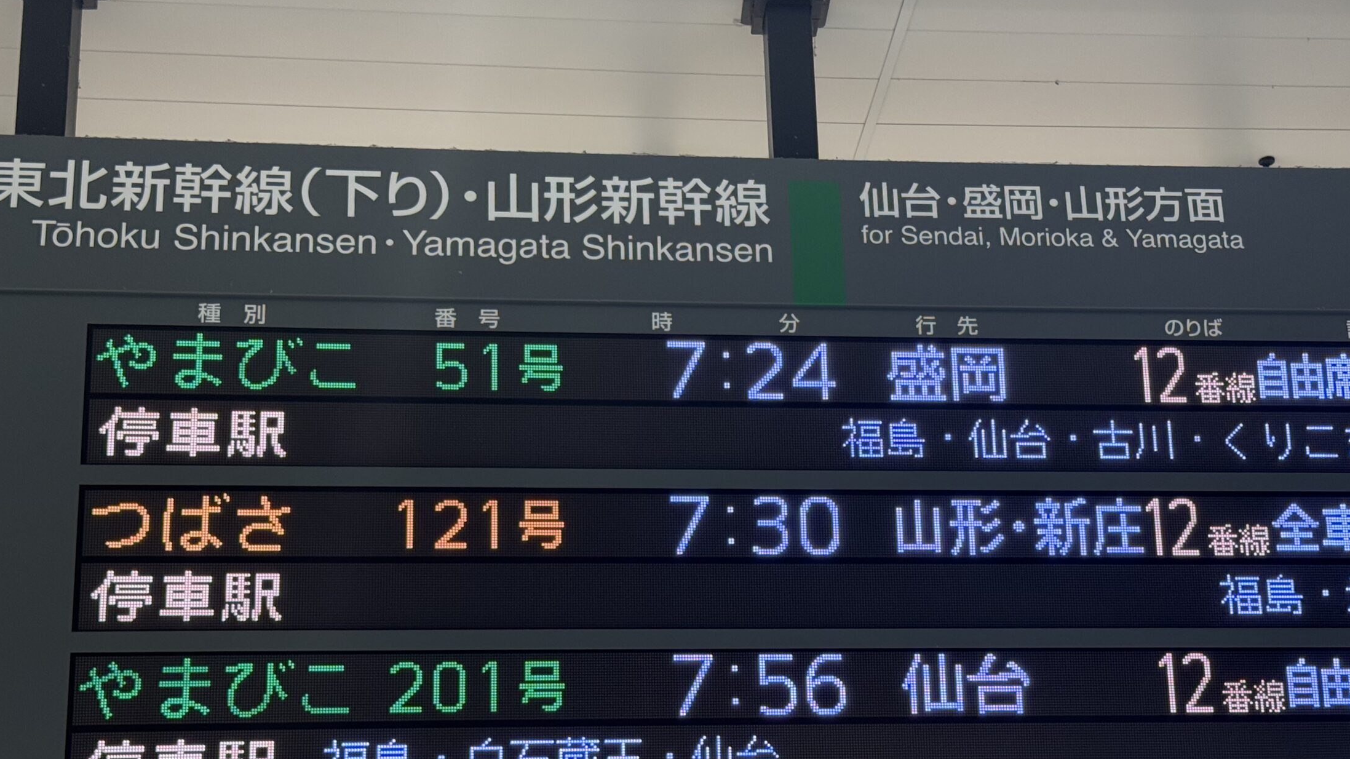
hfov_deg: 34.3
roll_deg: +3.3
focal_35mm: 61
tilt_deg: +21.7
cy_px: 558
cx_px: 760
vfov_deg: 19.6
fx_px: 2183
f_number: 1.78
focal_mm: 6.76
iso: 125
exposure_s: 1/103
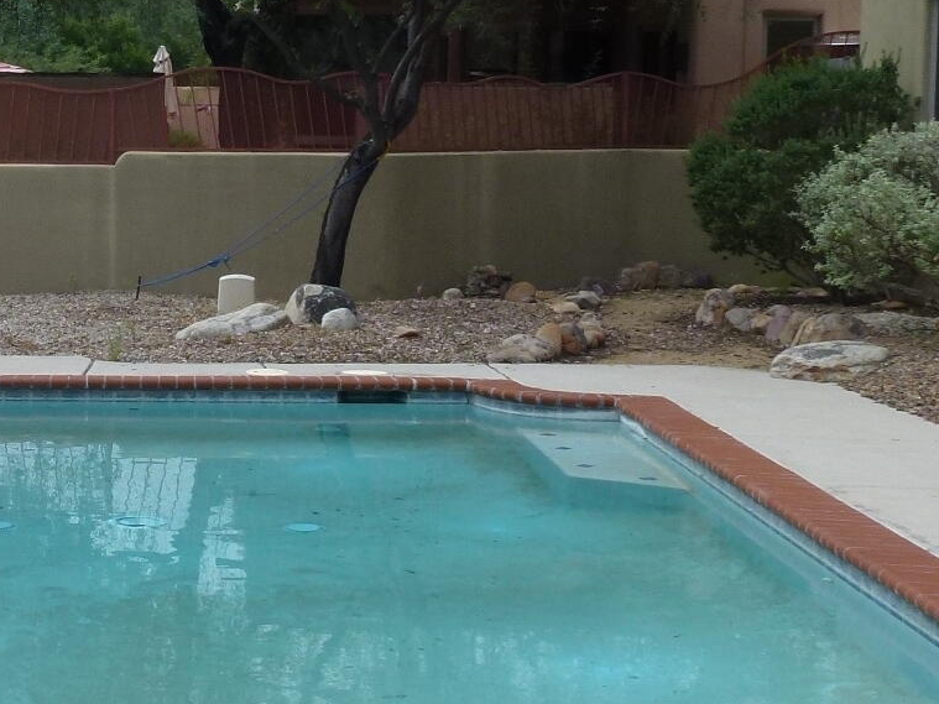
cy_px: 379
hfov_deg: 23.5
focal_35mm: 81
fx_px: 2197
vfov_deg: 18.2
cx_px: 108
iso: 100
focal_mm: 5.4
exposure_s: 1/1300
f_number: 3.5
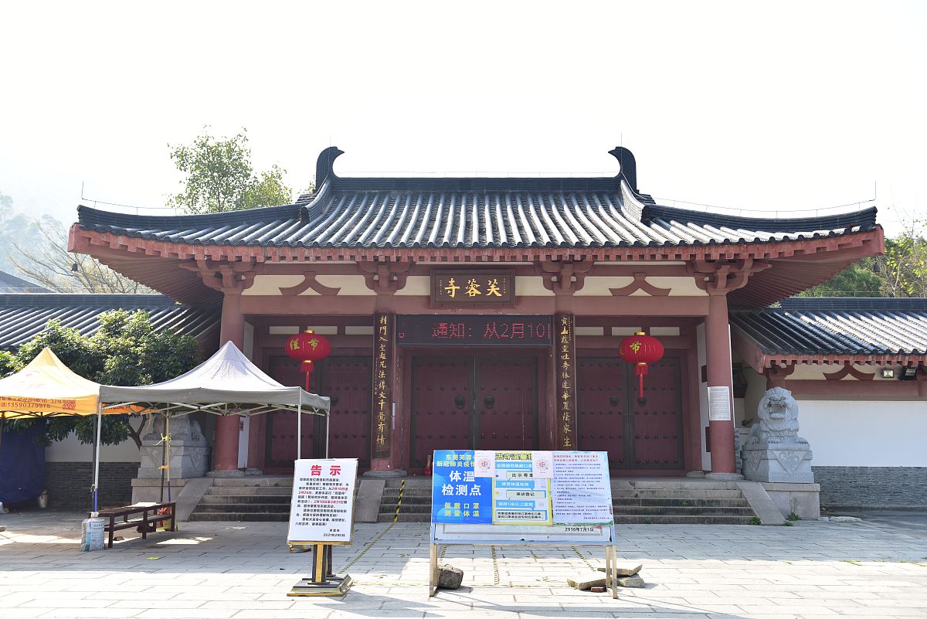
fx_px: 876
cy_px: 310
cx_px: 464
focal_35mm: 34
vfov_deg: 38.9
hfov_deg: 55.8
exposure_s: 1/320
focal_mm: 34
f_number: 3.5
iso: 100
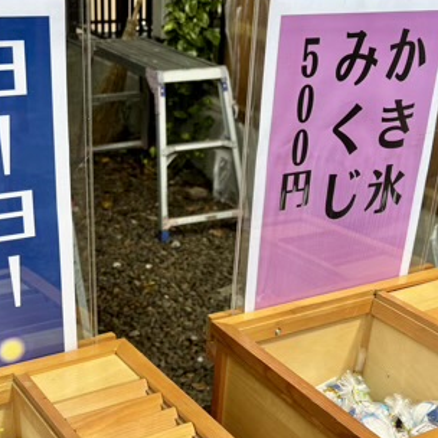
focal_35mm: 53
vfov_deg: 31.5
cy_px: 339
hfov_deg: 32.0
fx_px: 759
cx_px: 160
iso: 50
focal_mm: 5.96
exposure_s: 1/568
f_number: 1.6
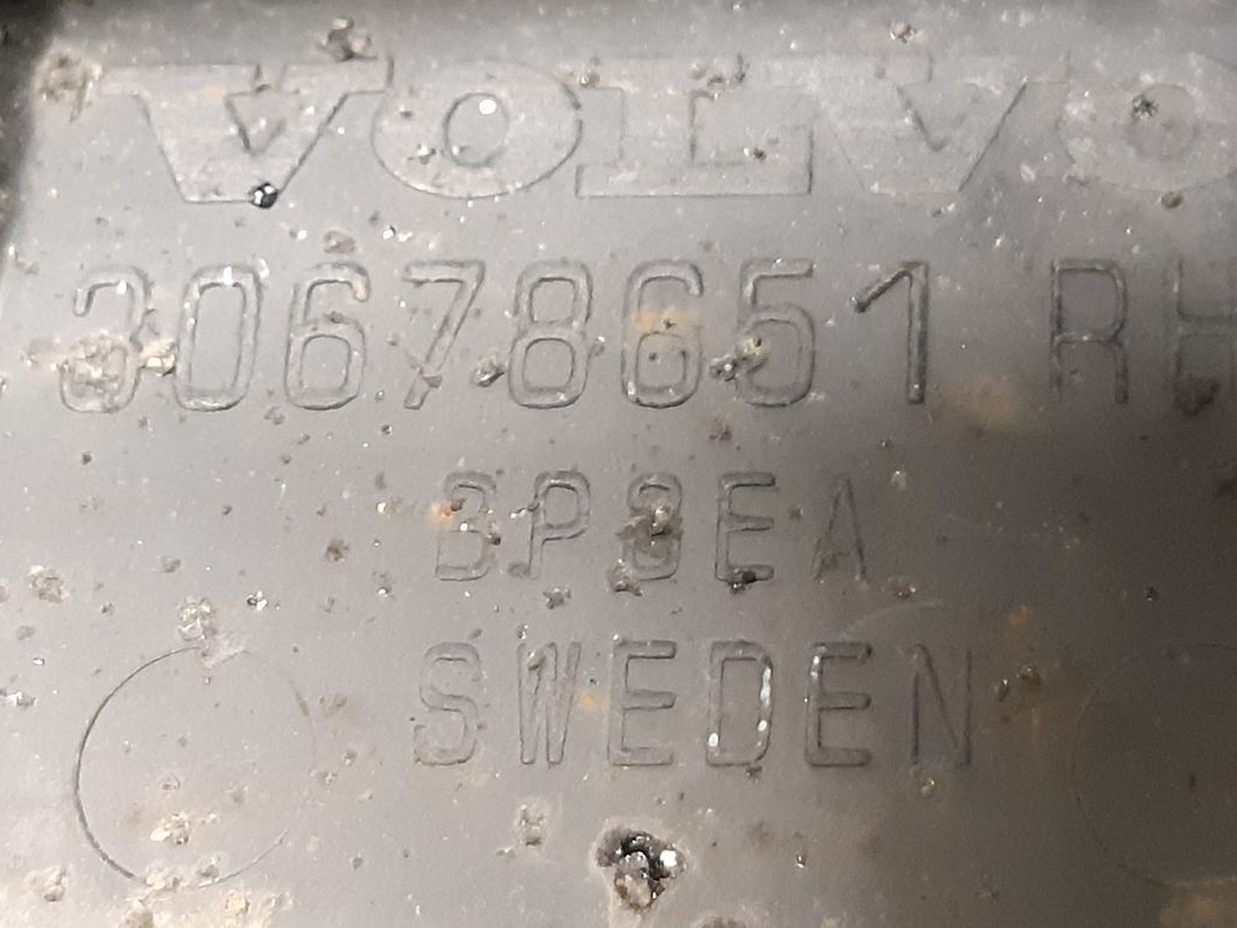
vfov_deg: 27.9
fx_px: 1822
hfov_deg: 37.1
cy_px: 174
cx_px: 422
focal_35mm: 51
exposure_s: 1/25
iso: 640
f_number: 1.7
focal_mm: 3.93
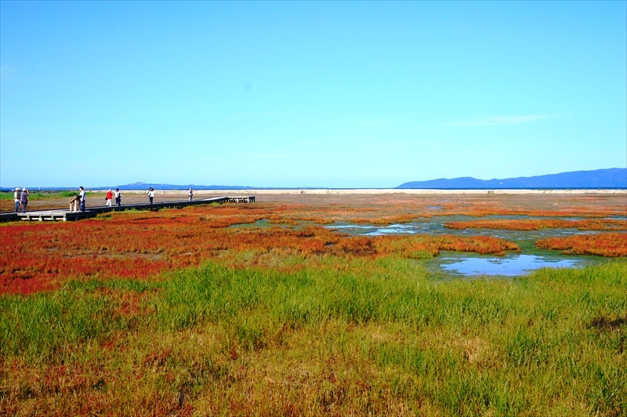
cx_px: 314
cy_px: 208
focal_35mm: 42
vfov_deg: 31.8
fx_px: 731
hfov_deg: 46.4
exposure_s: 1/250
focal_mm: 28
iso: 200
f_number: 13
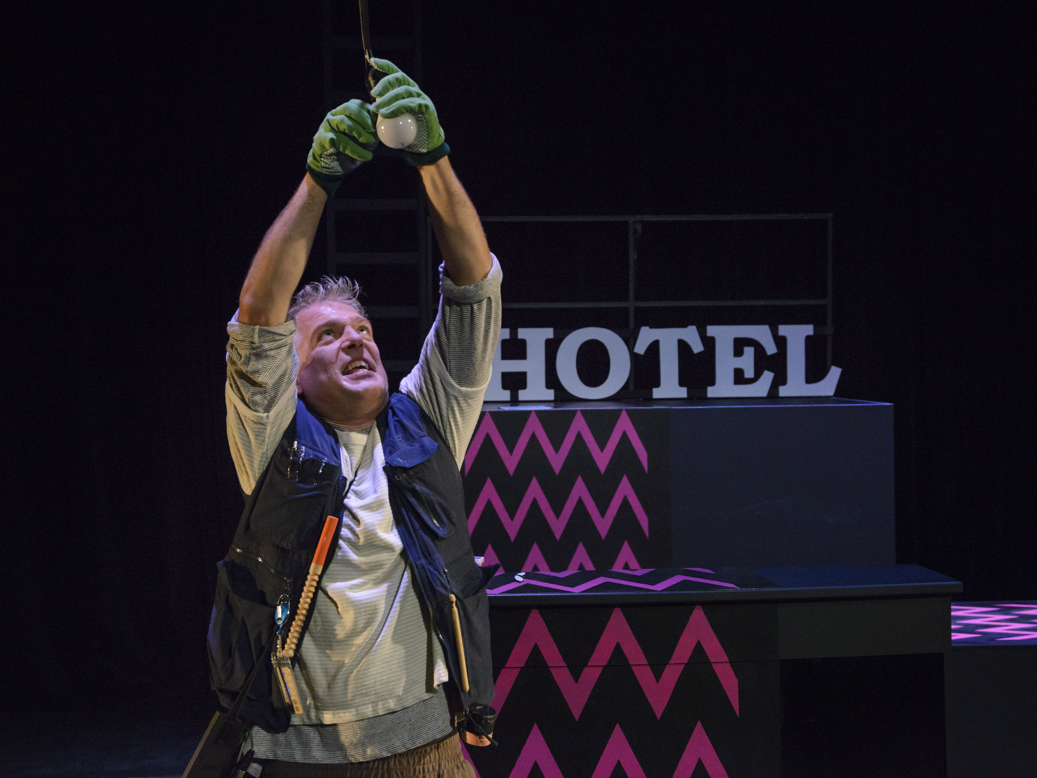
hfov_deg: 33.8
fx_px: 1708
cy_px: 386
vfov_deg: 25.7
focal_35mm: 57
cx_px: 547
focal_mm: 52
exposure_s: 1/125
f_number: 5.6
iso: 3200
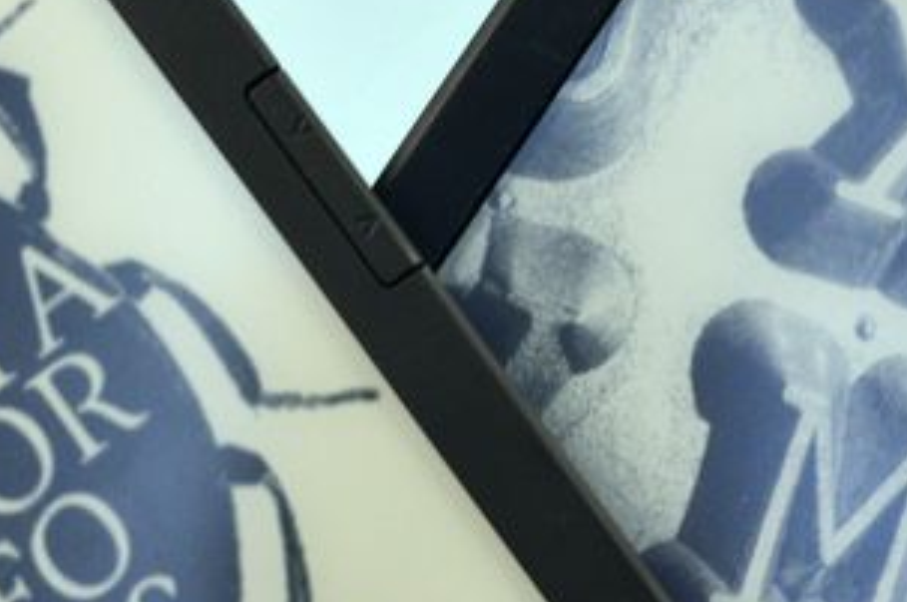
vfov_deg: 9.6
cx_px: 407
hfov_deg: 14.4
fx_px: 3597
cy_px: 425
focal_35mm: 143
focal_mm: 32
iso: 800
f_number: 10
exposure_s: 1/15
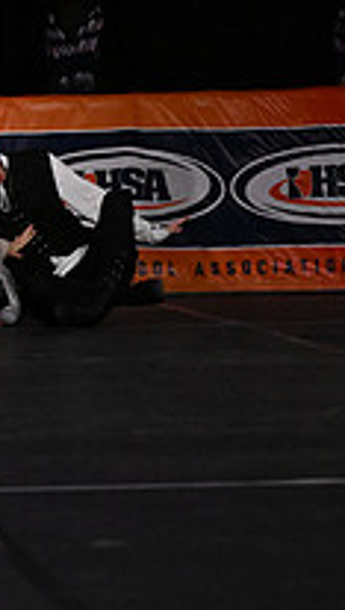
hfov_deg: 3.7
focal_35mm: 328
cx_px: -481
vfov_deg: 6.6
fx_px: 5315
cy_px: 121
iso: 6400
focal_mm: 75
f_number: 4
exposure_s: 1/1000
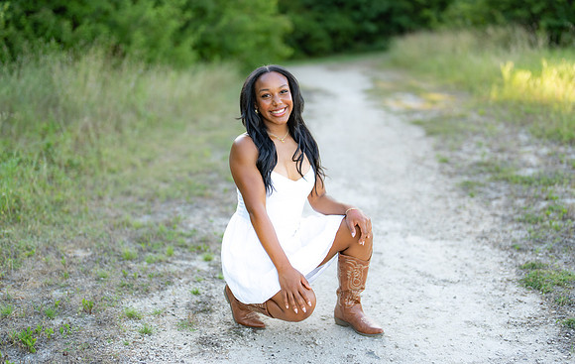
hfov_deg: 37.4
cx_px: 291
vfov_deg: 24.2
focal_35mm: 54
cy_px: 195
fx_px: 849
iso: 100
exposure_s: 1/1000
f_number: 1.2
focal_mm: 50
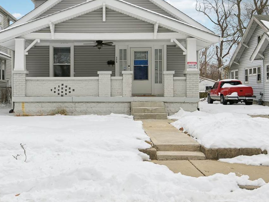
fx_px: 334
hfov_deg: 43.5
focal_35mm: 43
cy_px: 87
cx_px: 101
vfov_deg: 33.5
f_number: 8
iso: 100
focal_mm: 30
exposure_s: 1/250
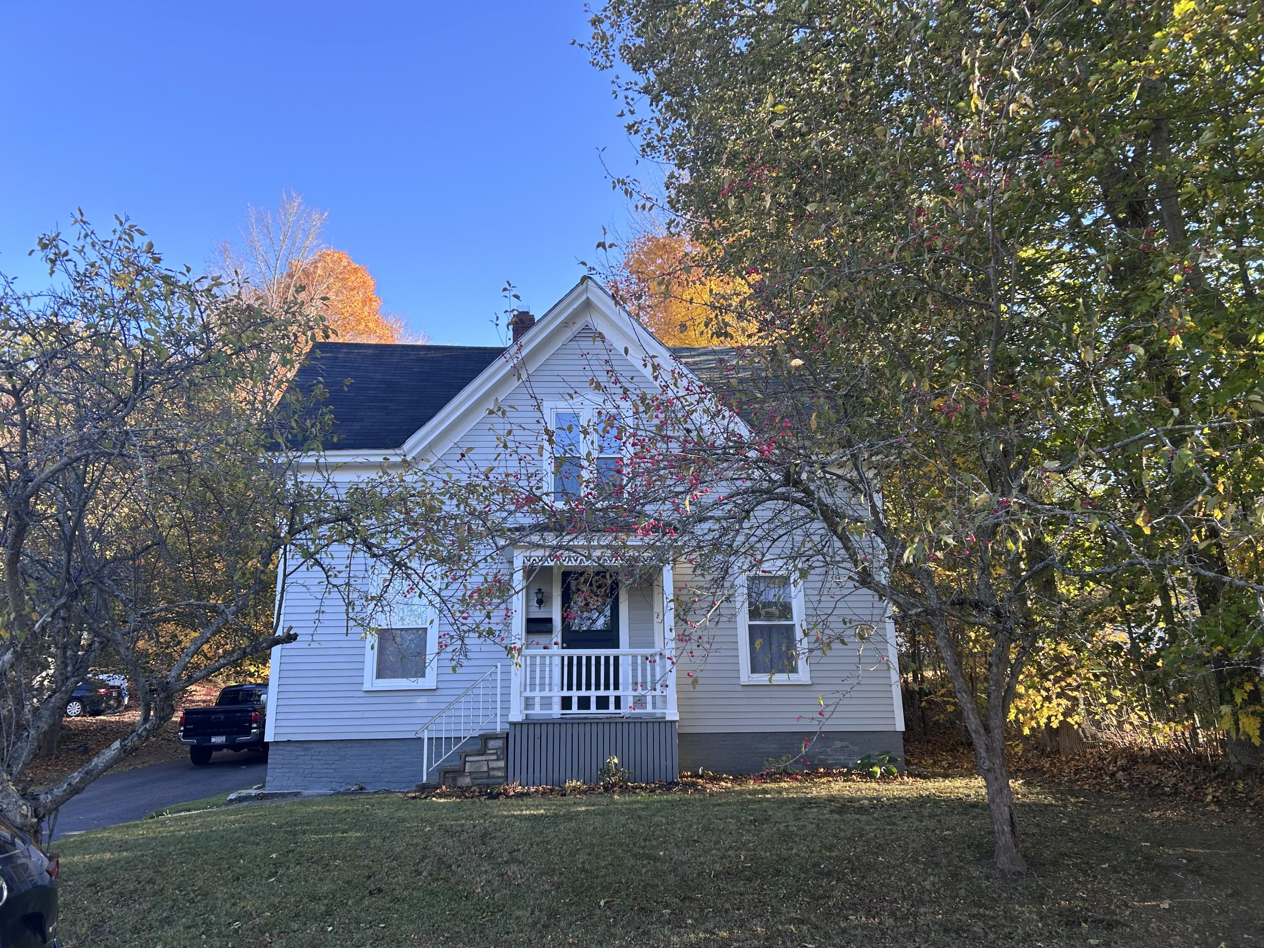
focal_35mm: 26
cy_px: 474
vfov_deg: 53.1
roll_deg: +1.4
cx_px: 632
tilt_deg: +15.0
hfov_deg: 67.3
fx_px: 949
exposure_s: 1/413
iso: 50
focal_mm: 5.7
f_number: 1.5
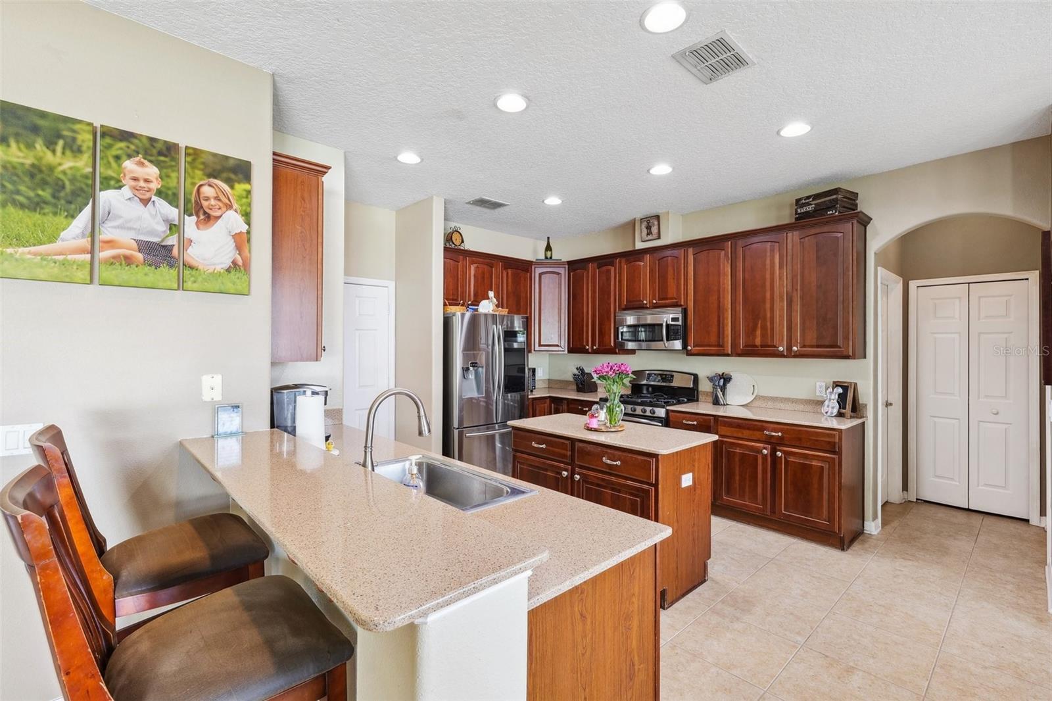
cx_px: 526
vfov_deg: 77.3
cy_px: 350
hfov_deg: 100.4
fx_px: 438
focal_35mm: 15
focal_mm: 15
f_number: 8
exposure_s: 1/6
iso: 400
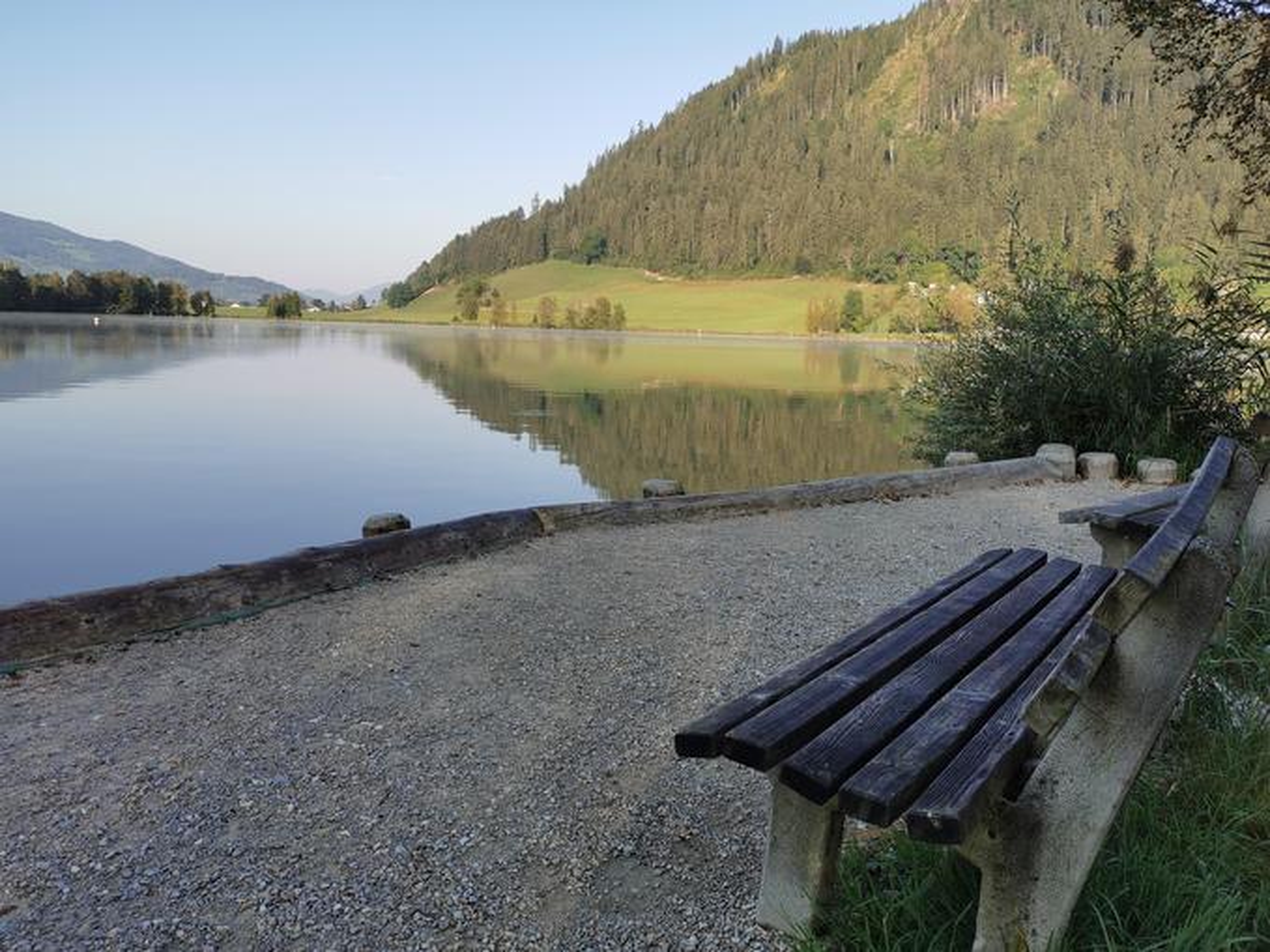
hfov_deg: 63.5
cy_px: 476
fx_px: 1027
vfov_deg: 49.7
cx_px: 635
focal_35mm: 28
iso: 50
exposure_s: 1/1372
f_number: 1.8
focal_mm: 5.58
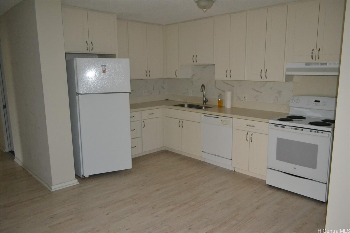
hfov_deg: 67.4
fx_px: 262
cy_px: 116
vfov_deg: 47.9
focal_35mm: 27
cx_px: 175
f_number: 3.5
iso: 3200
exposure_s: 1/60
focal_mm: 18
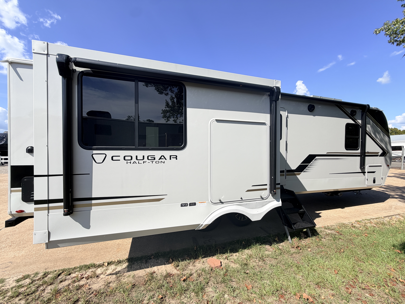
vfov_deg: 85.7
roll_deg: +1.9
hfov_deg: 102.1
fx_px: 164
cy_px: 152
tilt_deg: -0.4
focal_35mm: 14
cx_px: 202
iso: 25
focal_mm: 2.22
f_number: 2.2
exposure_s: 1/770
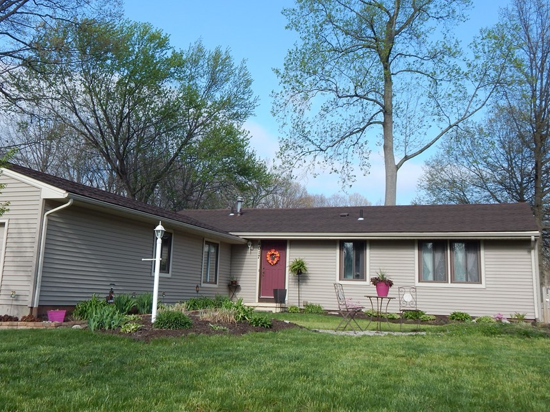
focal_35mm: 37
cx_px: 251
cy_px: 179
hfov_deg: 50.1
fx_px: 588
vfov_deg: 38.6
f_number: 3.2
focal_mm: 5.6
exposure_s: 1/800
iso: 125
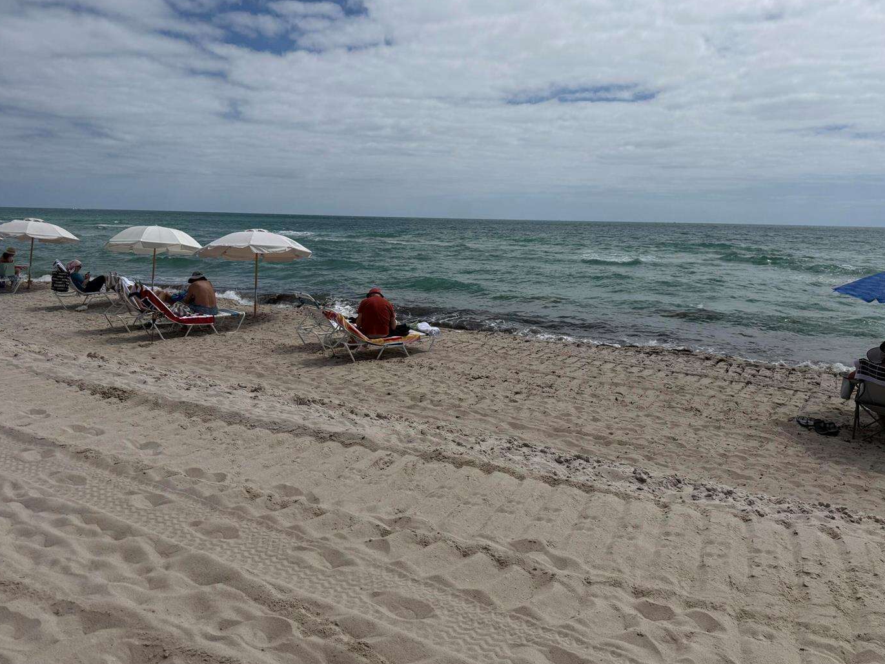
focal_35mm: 28
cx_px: 437
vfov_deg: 49.6
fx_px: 716
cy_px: 287
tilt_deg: -4.2
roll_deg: -1.0
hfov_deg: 63.4
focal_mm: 6.76
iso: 64
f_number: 1.78
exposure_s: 1/14286
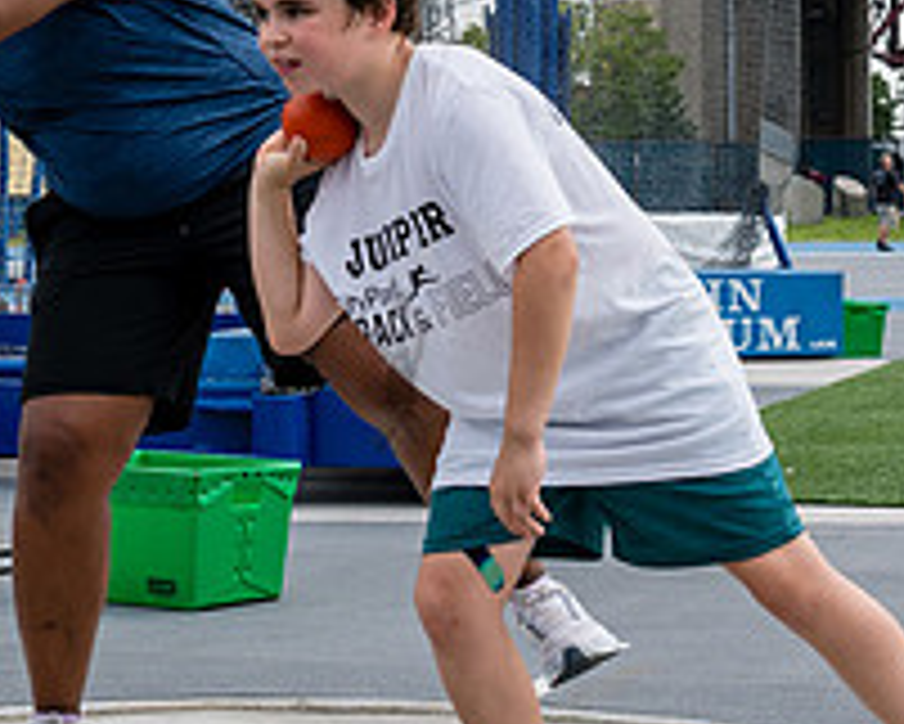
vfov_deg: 13.8
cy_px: 263
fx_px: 2998
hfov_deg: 17.1
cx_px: 367
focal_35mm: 112
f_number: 5
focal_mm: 35
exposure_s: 1/640
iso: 100
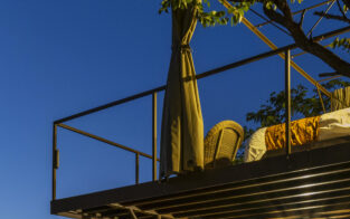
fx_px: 573
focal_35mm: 60
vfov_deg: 19.2
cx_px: 143
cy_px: 319
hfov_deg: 33.9
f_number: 11
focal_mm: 18
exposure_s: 15
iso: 320
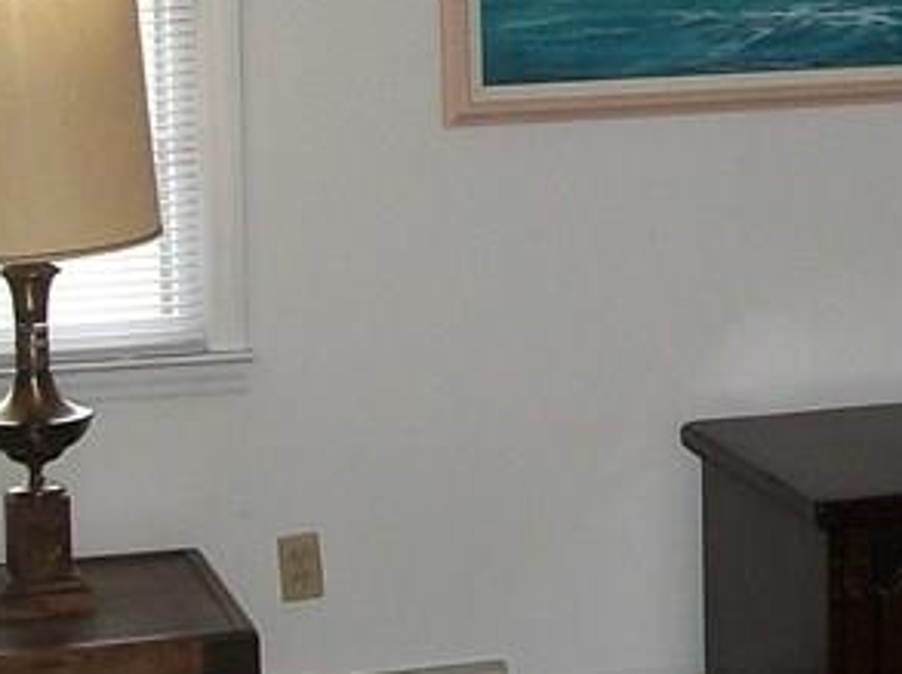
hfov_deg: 17.0
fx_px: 2915
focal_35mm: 112
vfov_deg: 13.1
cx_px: 1016
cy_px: 77
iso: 240
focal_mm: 5.7
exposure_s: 1/30
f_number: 2.9
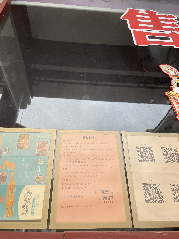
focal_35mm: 26
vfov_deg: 67.3
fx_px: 179
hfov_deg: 53.1
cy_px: 120
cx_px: 90
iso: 32
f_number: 1.6
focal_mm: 4.2
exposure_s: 1/384
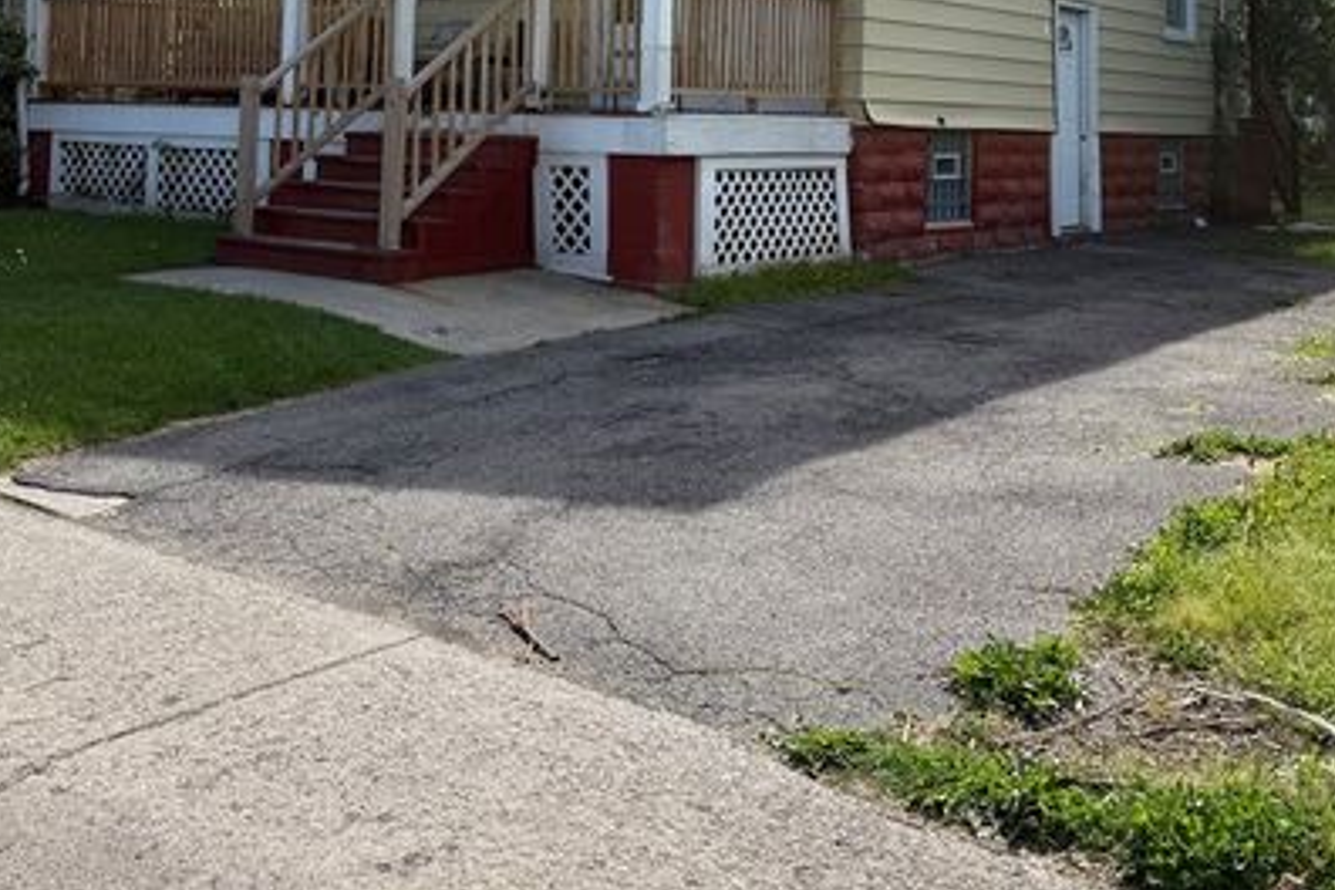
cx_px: 627
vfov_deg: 30.0
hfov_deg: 46.4
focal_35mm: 42
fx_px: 1557
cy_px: 25
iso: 80
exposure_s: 1/3021
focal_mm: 6.76
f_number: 1.78
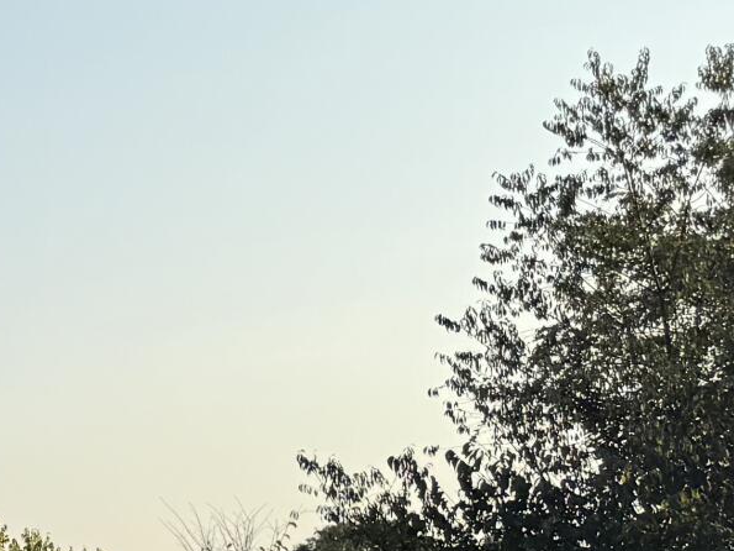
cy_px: 688
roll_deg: +3.4
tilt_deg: +1.6
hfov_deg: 13.1
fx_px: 2565
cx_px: -908
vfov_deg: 11.9
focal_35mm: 121
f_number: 1.78
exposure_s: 1/4975
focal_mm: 6.76
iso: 80
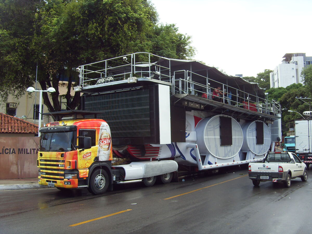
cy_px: 117
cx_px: 156
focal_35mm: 39
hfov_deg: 47.9
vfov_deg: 36.8
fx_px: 352
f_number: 3.5
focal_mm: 6.6
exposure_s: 1/250
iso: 80
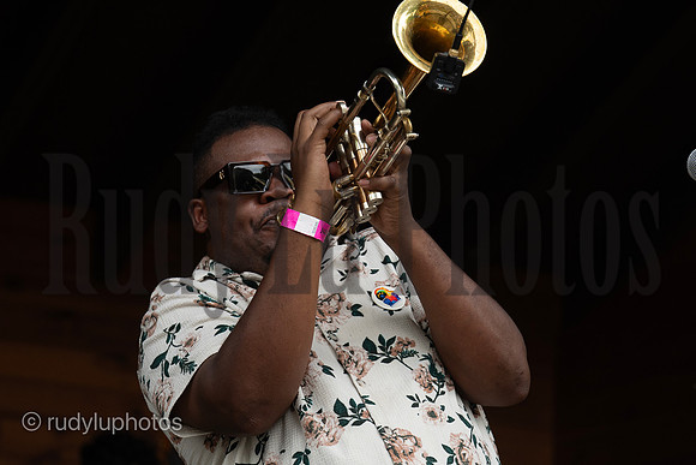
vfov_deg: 9.9
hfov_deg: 14.9
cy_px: 232
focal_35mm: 138
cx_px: 348
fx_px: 2668
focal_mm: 92
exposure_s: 1/1600
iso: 800
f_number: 4
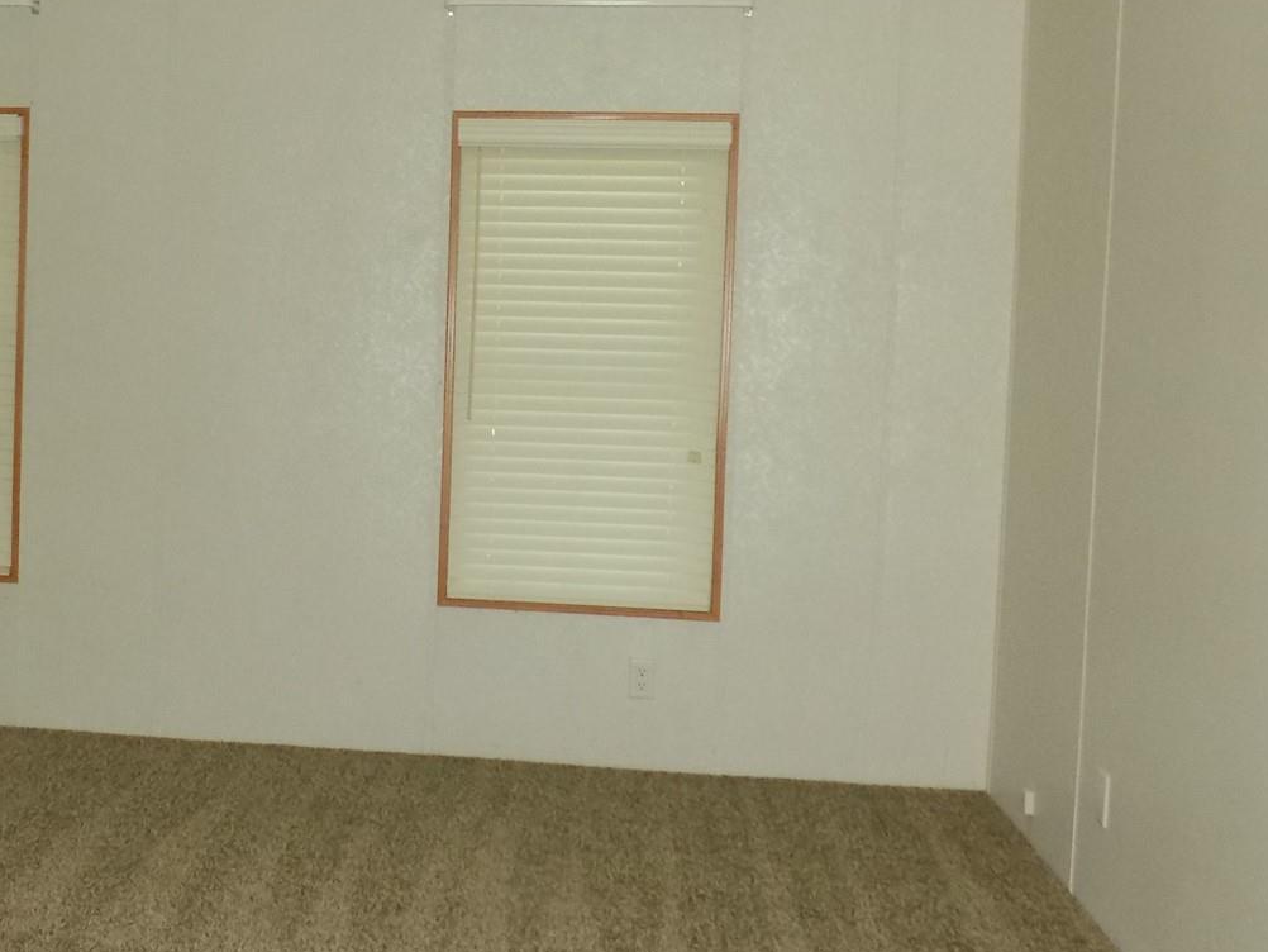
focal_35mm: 47
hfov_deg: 39.1
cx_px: 282
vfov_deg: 30.9
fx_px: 1722
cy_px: 413
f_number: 3.1
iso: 200
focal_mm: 4
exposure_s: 1/30
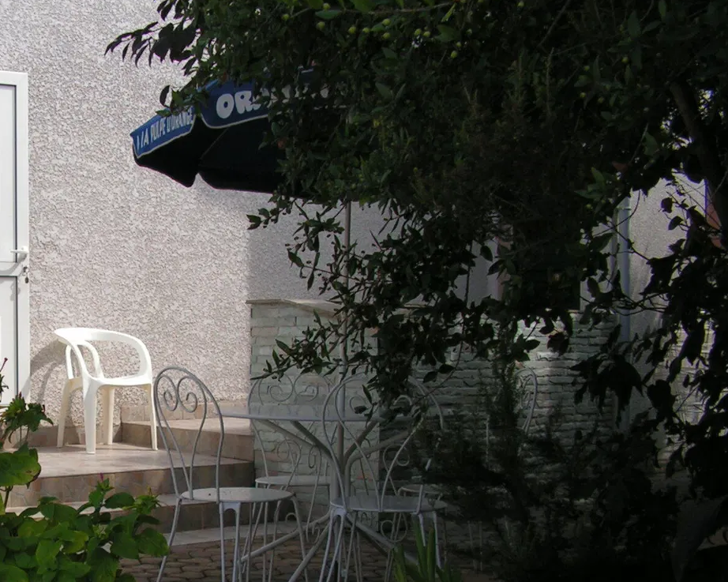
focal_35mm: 61
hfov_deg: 30.0
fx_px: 1314
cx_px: 116
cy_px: 445
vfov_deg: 24.7
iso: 64
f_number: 3.2
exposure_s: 1/640
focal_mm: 6
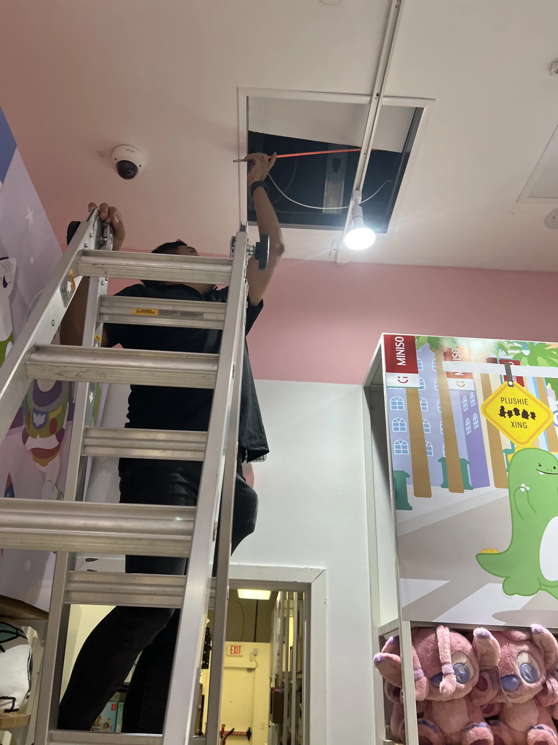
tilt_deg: +28.8
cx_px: 279
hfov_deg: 53.1
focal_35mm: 26
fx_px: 559
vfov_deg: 67.3
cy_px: 372
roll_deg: -3.8
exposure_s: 1/120
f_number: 1.5
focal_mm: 5.7
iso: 100
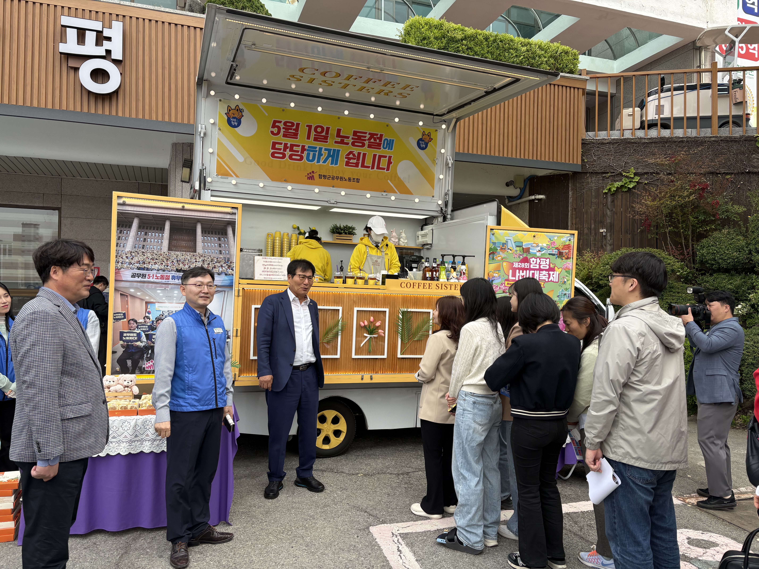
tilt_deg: +1.5
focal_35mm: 26
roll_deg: -0.2
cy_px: 284
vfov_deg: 53.1
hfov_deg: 67.3
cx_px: 380
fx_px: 570
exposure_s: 1/739
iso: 50
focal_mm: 5.96
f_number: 1.6
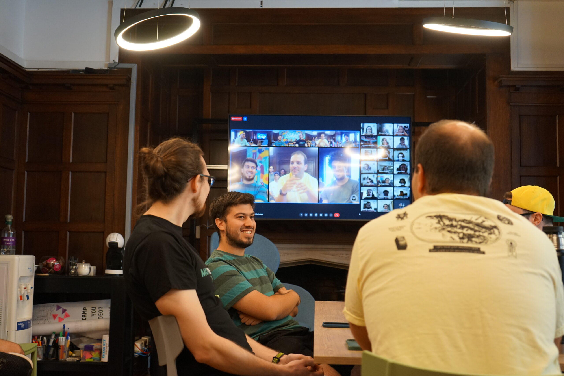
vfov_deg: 31.2
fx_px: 674
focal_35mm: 43
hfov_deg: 45.4
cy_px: 188
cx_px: 282
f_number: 4.5
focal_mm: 43
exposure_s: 1/160
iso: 1250
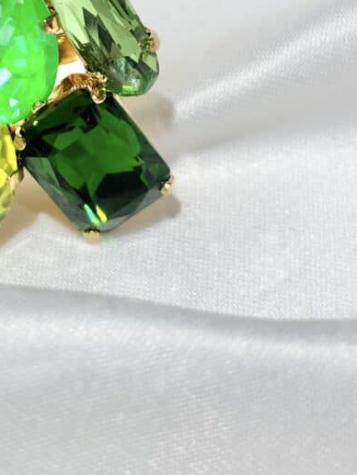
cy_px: 13
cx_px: 26
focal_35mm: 103
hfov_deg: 14.2
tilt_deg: -30.3
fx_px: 1416
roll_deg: +5.4
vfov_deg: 18.6
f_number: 1.6
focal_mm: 5.96
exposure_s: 1/419
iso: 32
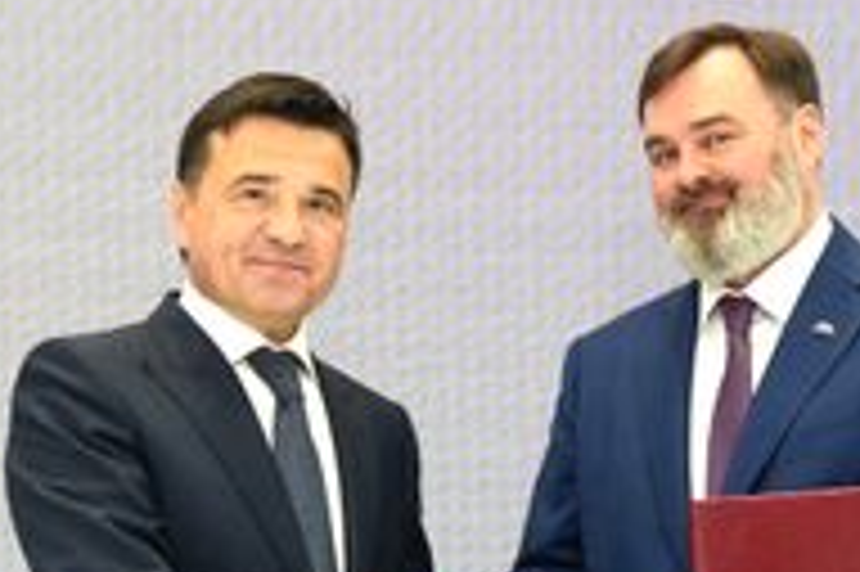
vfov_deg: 12.4
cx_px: 498
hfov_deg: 18.6
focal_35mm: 110
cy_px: 248
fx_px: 2625
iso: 1000
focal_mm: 30
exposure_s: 1/125
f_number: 4.5
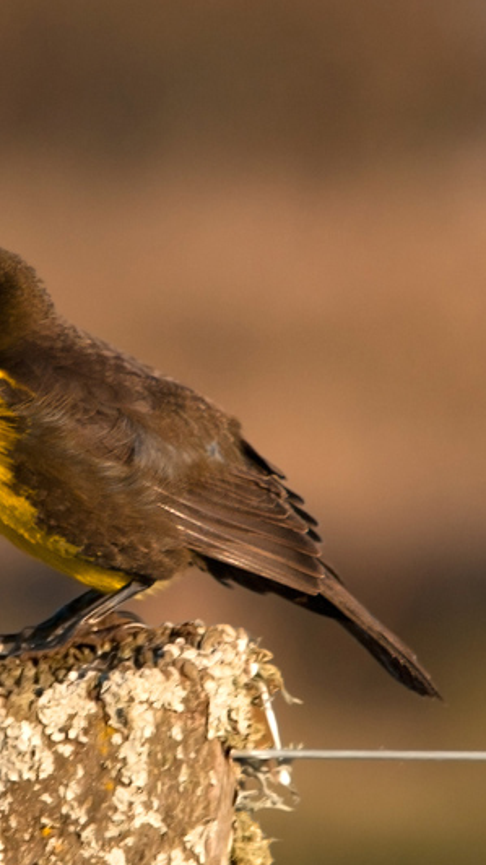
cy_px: 432
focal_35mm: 1182
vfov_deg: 1.8
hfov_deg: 1.0
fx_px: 27097
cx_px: -130
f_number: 8
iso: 400
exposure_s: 1/500
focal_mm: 500
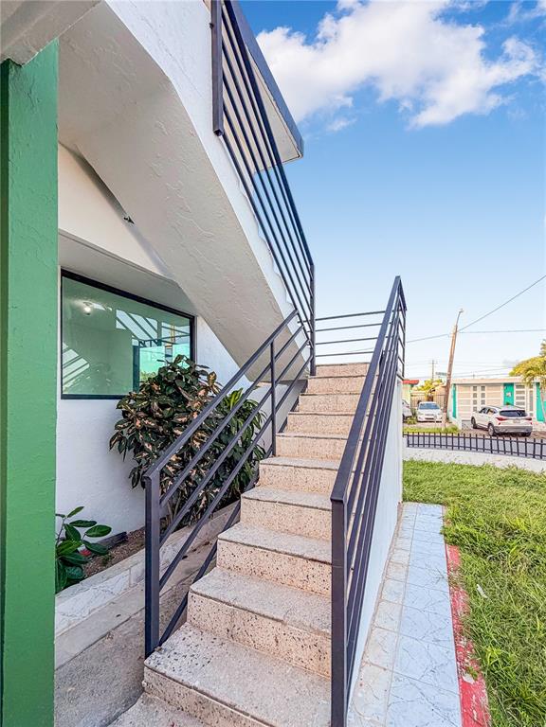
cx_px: 273
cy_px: 364
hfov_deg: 85.7
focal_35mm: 14
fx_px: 294
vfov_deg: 102.1
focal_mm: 2.22
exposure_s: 1/430
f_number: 2.2
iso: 64
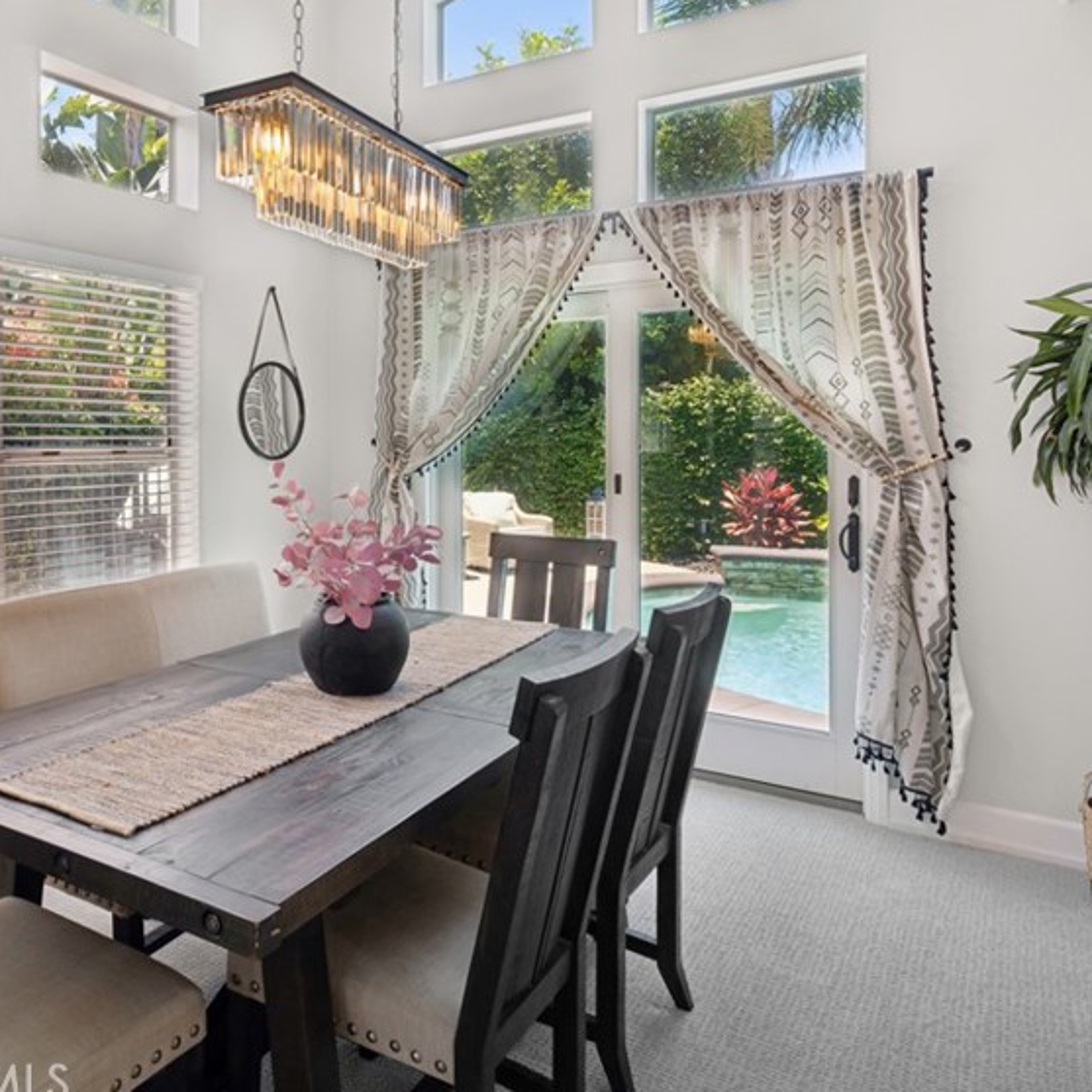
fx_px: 892
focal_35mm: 25
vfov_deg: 62.4
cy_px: 442
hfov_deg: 60.4
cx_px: 312
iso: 100
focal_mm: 16
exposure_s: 1/20
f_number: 9
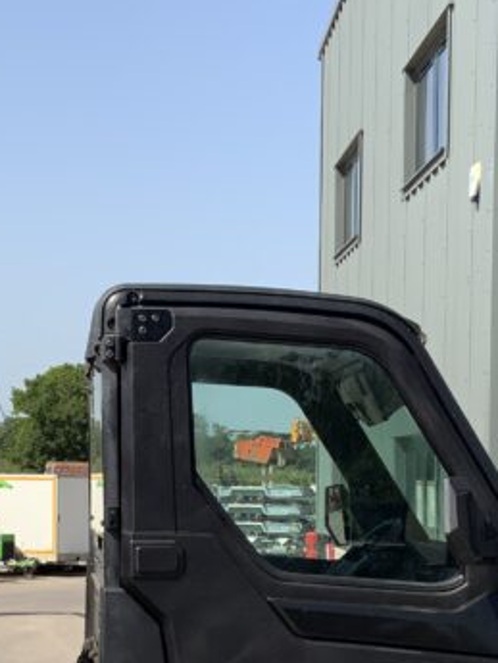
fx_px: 1649
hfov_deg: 17.2
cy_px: 573
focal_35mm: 86
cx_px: 221
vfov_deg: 22.3
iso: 16
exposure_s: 1/1451
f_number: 1.8
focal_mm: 3
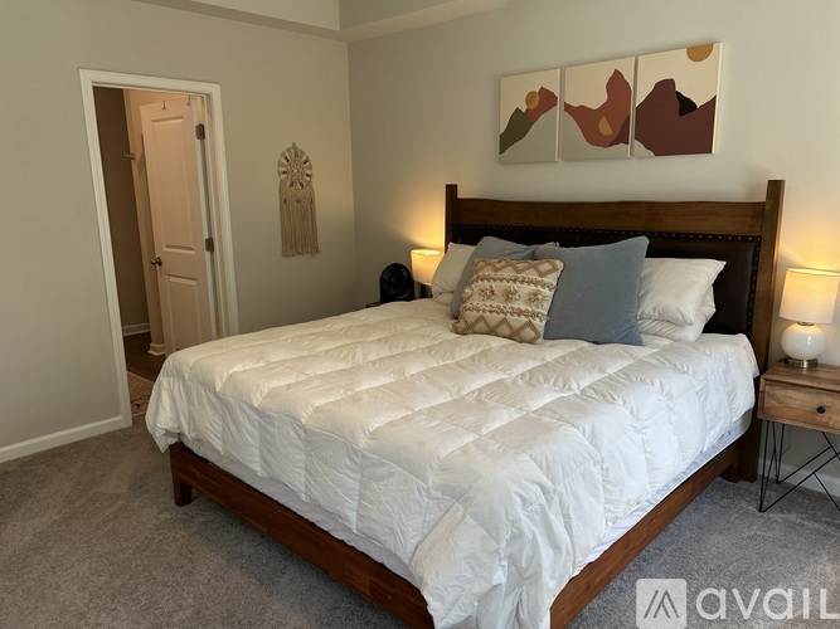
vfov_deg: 53.0
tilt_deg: -11.7
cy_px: 314
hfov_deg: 67.3
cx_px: 420
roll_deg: +1.6
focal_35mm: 26
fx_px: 631
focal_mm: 5.7
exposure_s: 1/120
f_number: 1.5
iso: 50
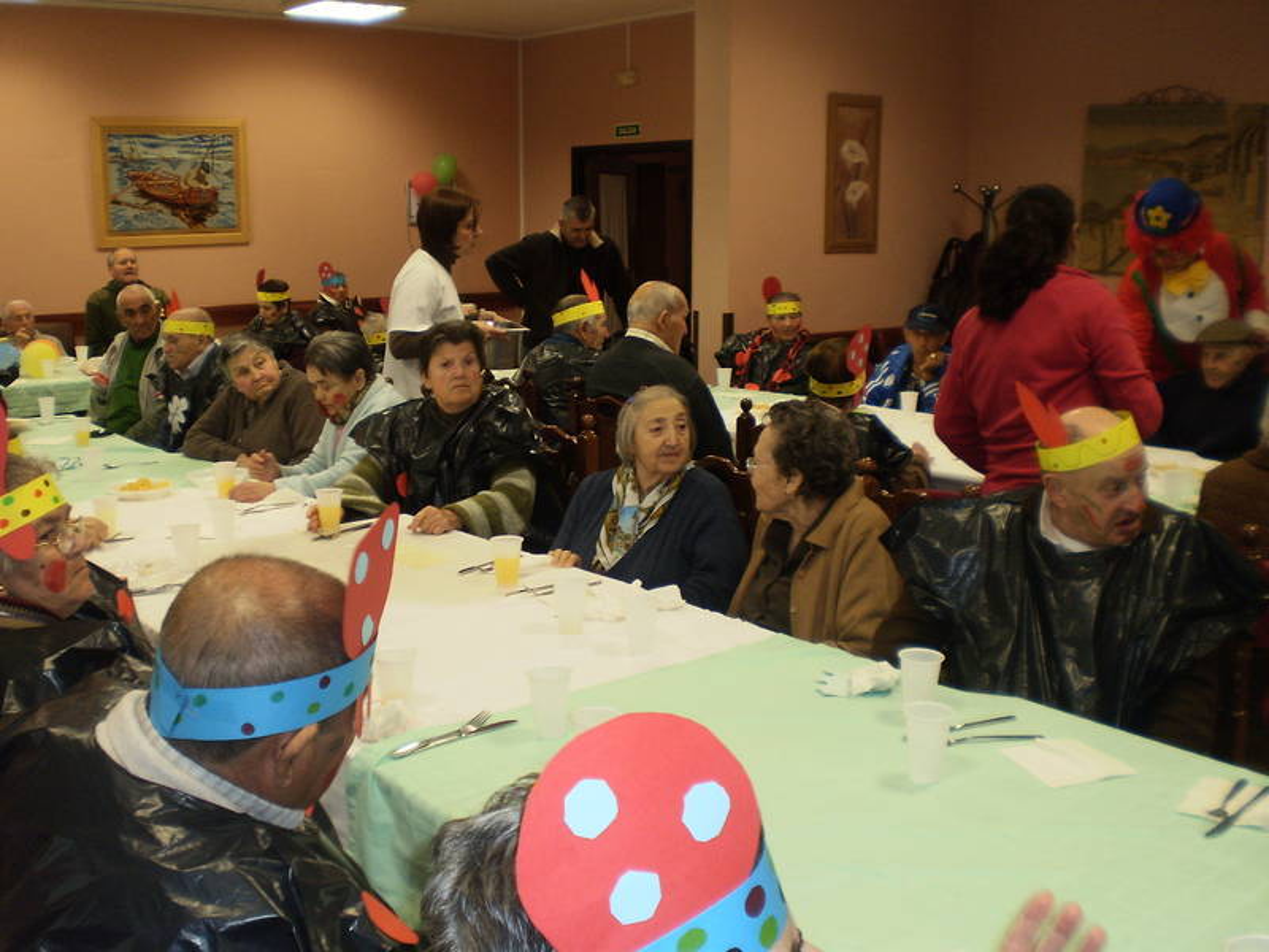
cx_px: 634
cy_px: 476
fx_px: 1320
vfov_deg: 39.7
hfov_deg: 51.4
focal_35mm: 36
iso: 125
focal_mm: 6.3
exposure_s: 1/30
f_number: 3.1
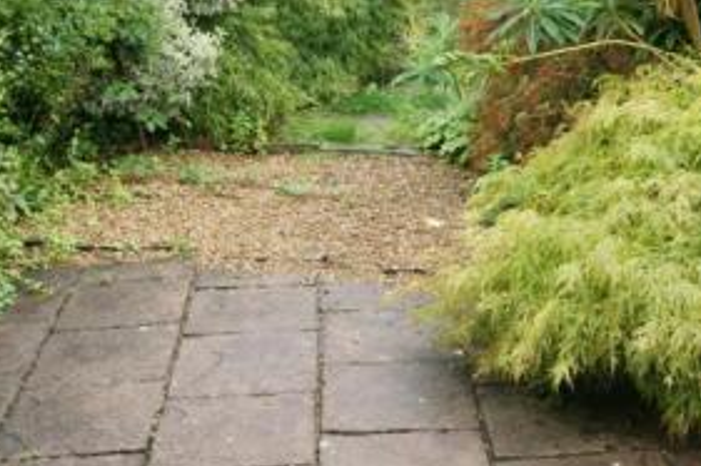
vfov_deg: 21.2
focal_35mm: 63
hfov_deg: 31.9
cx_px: 398
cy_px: 61
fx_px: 1226
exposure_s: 1/100
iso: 400
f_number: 10
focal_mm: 18
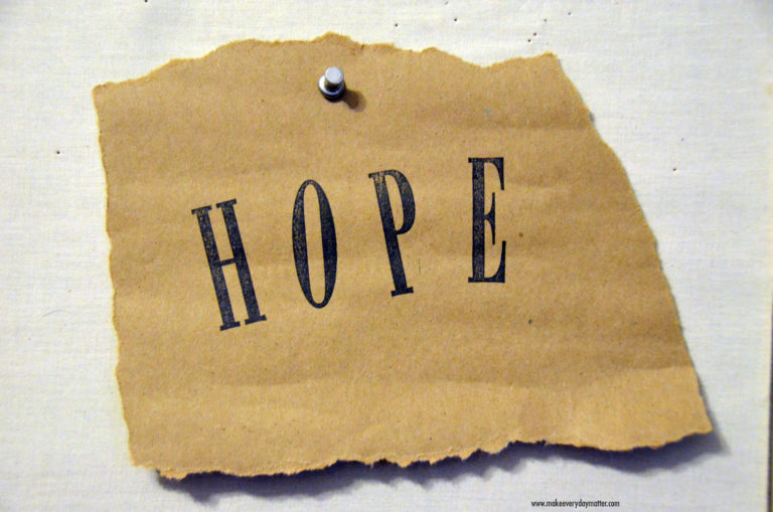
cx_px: 386
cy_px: 256
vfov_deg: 19.7
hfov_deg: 29.3
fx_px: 1479
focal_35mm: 69
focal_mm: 46
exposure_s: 1/30
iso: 5600
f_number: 5.6
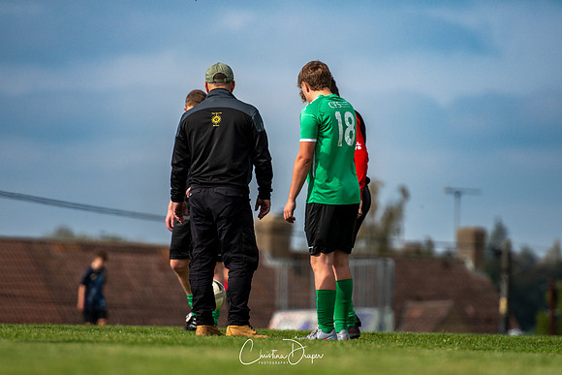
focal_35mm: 357
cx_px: 281
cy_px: 152
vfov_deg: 3.9
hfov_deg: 5.8
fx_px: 5575
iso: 200
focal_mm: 200
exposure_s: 1/5000
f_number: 2.8
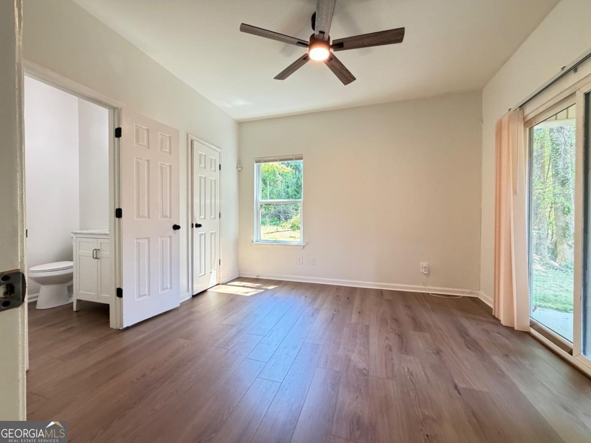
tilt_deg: -1.5
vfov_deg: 85.7
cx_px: 296
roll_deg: -0.3
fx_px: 239
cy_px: 222
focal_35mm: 14
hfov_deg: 102.1
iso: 320
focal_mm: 2.22
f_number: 2.2
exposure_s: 1/60
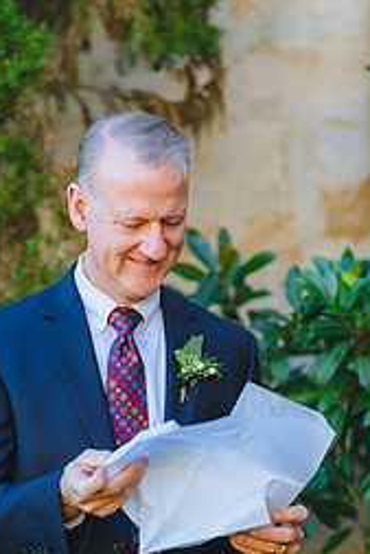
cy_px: 420
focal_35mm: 151
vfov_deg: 13.5
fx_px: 2325
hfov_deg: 9.1
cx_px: 127
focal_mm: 85
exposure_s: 1/640
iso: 200
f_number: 2.2
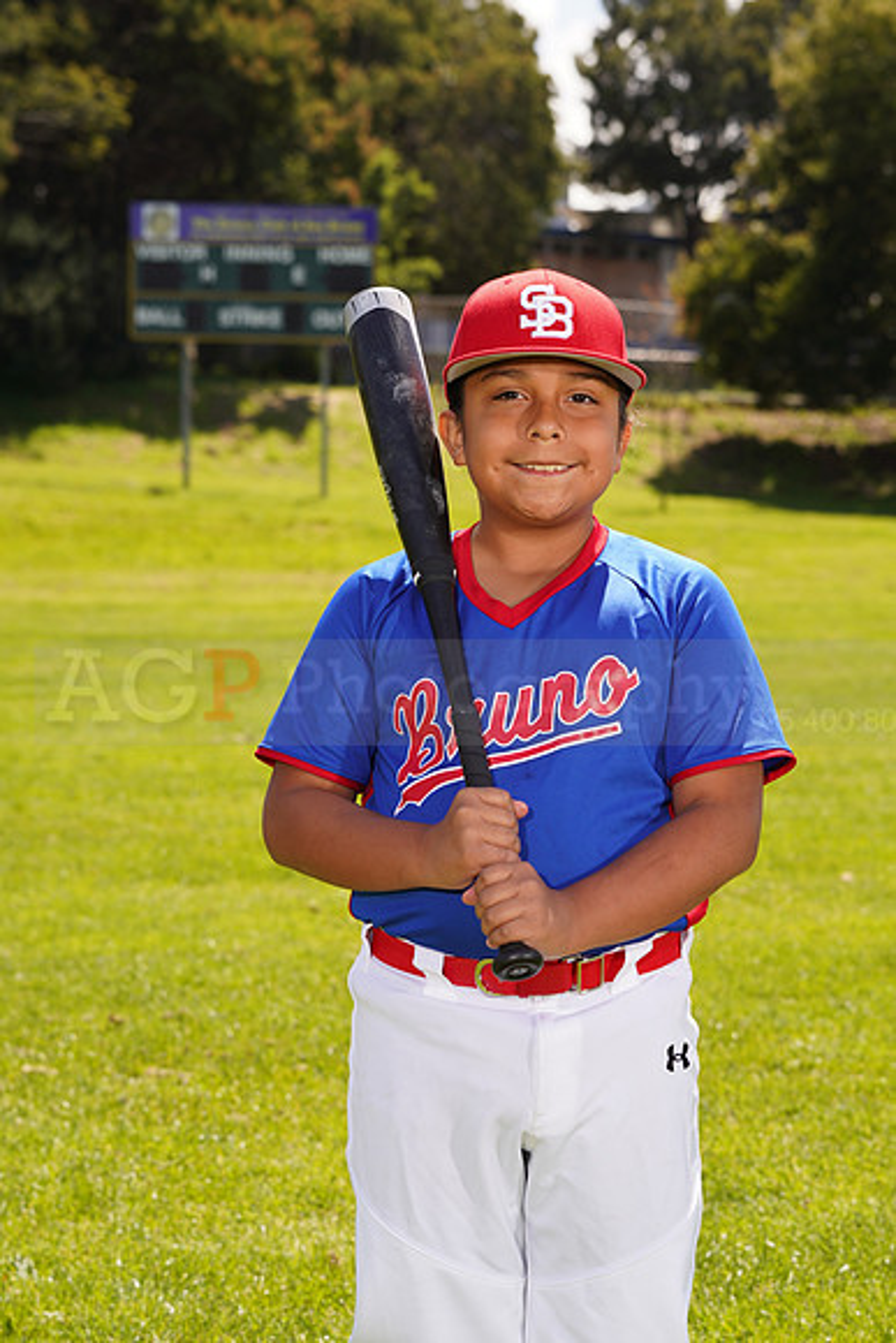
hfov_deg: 13.7
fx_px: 3731
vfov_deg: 20.4
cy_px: 672
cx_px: 448
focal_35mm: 100
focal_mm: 100
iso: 100
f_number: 9
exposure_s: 1/160
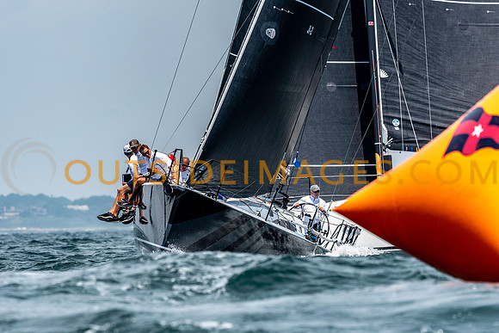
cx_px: 250
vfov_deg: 3.0
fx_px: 6357
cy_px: 166
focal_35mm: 459
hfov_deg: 4.5
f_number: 5.6
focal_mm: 300
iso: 320
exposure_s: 1/1600
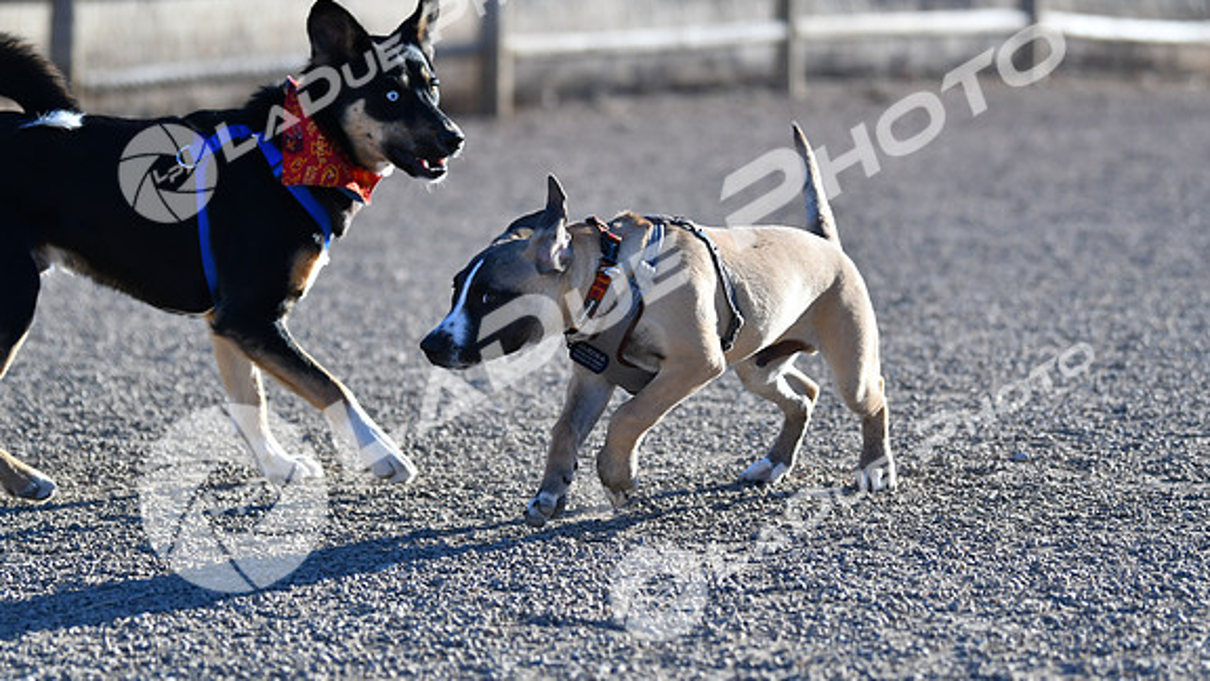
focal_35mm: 136
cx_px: 605
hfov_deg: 15.8
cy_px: 283
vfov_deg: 8.9
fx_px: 4363
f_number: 2.8
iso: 320
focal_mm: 86
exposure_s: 1/4000
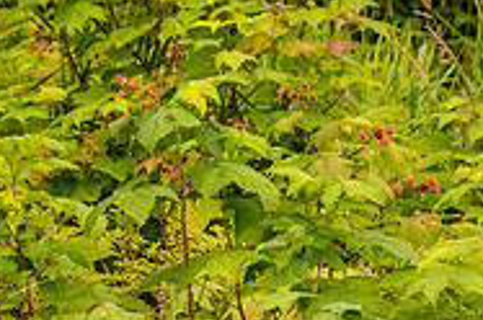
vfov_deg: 5.3
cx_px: 736
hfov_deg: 7.9
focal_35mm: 255
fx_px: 3415
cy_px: 494
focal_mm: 82
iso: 200
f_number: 4.8
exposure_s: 1/1500
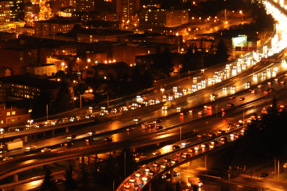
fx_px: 988
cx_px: 42
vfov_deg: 11.0
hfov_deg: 16.4
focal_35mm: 124
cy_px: 21
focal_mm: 42
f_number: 4.5
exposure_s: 1/25
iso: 3200
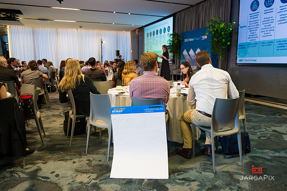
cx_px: 150
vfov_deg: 46.3
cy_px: 95
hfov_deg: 65.4
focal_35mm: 28
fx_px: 223
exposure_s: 1/200
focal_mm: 26
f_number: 3.2
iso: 1600
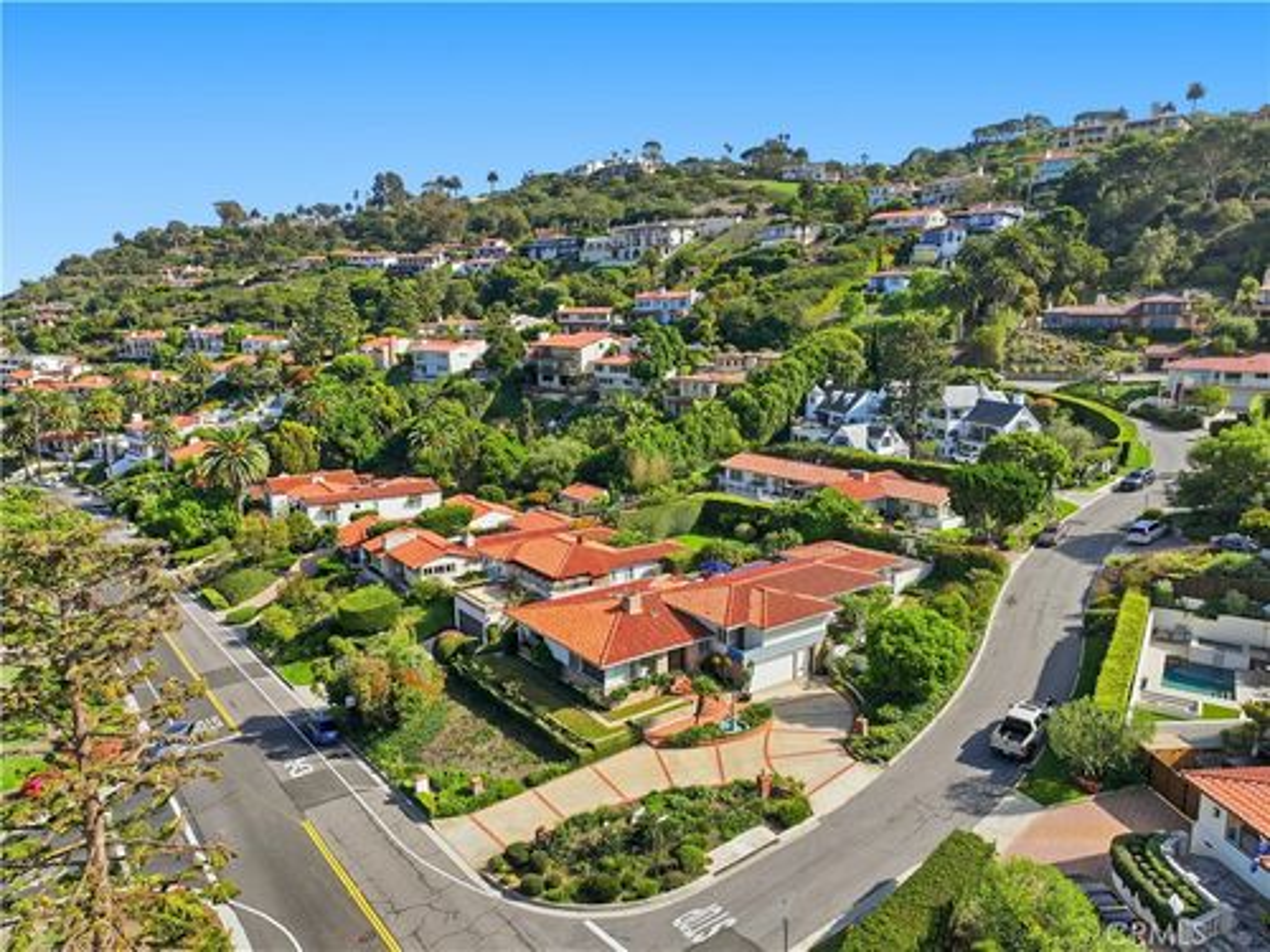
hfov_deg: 71.6
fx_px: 881
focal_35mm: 24
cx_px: 635
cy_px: 476
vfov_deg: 56.8
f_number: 2.8
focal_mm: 12.3
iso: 120
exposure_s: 1/500
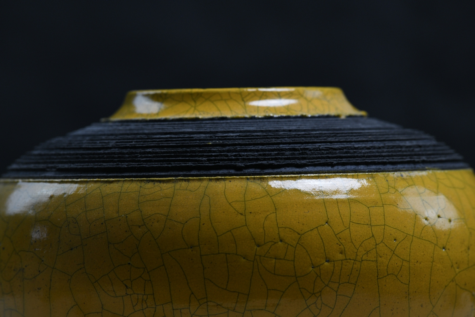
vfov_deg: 6.9
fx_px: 2639
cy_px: 158
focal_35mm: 200
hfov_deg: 10.3
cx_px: 238
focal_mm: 200
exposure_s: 1/50
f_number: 9
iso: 1000
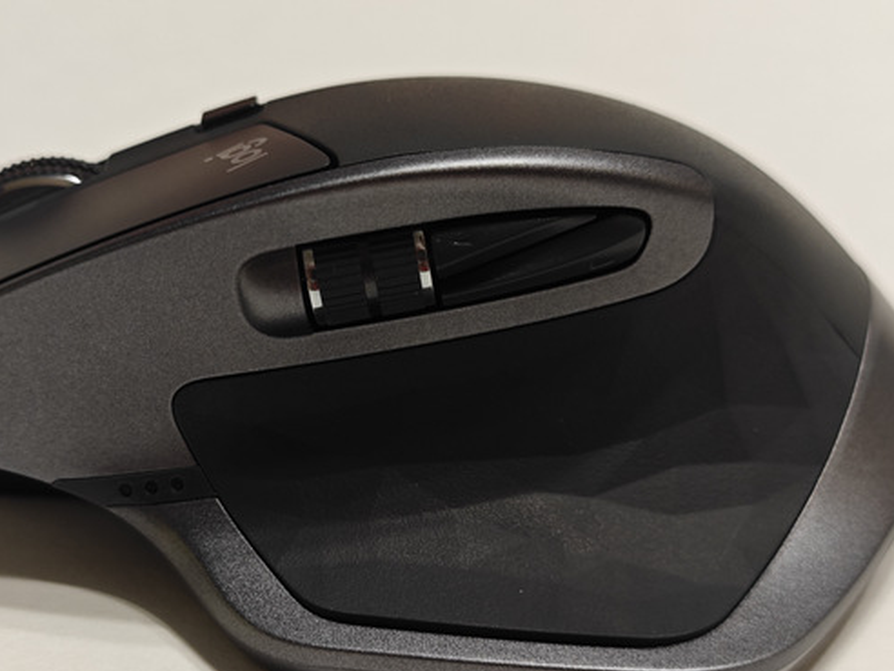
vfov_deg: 20.7
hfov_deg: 27.4
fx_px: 1834
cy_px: 416
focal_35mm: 71
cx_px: 367
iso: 400
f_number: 1.9
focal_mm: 8.7
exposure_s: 1/100
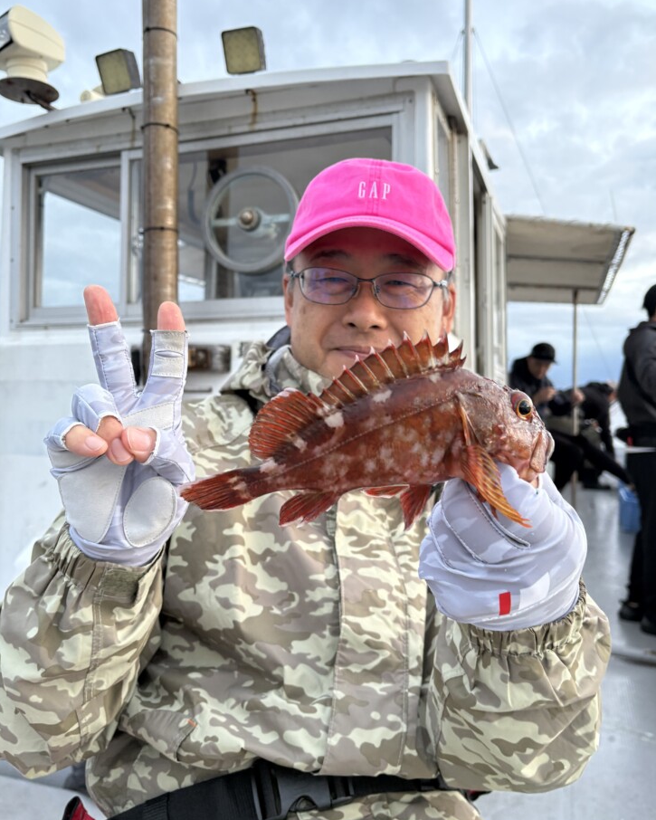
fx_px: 679
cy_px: 397
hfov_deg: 51.5
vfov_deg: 62.2
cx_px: 337
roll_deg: -0.2
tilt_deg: -1.8
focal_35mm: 28
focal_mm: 5.96
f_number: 1.6
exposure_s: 1/60
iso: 160
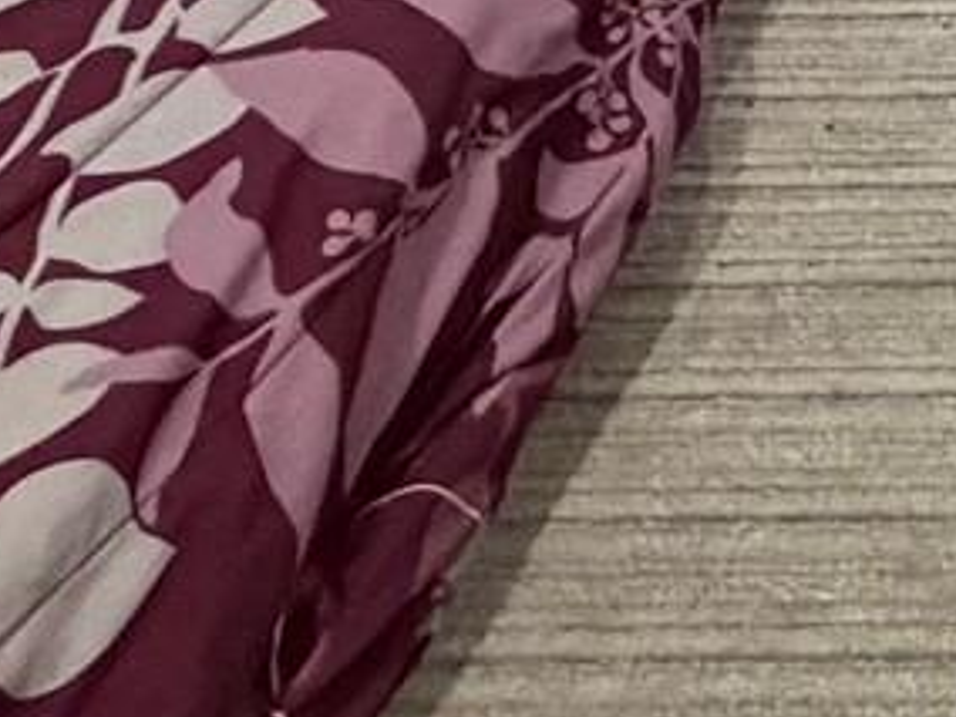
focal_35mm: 101
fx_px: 2789
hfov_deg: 15.4
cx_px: 1939
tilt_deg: -11.8
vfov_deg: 11.5
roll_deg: +0.3
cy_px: -1114
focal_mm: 2.22
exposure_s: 1/60
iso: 640
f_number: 2.2
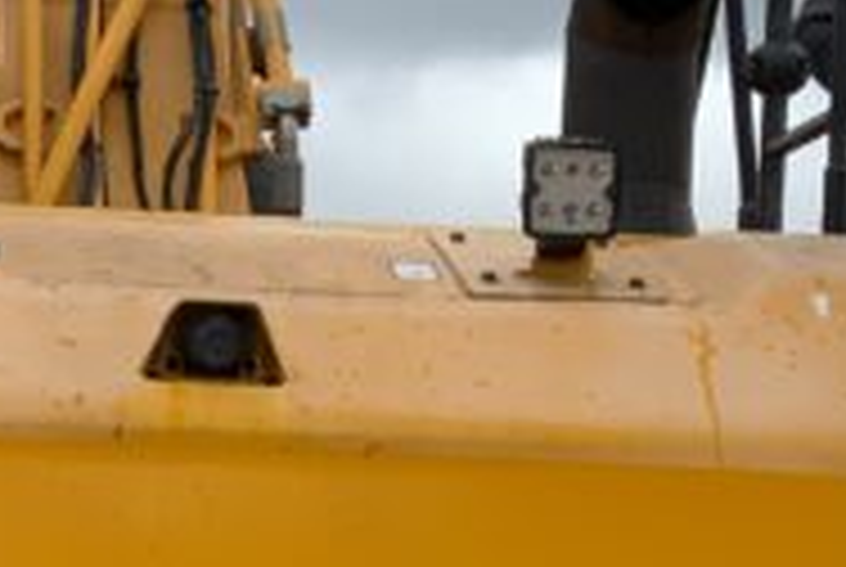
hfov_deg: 12.5
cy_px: 855
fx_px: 3860
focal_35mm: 164
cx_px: 328
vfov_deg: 8.2
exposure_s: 1/978
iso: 16
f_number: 1.8
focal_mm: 3
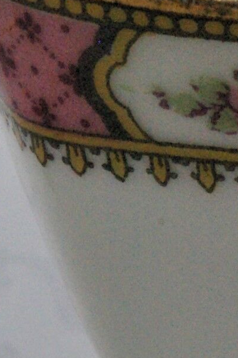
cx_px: 425
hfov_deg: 7.3
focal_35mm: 182
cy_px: 292
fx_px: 1809
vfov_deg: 11.3
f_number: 13
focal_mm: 26
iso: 1600
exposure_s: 1/1000
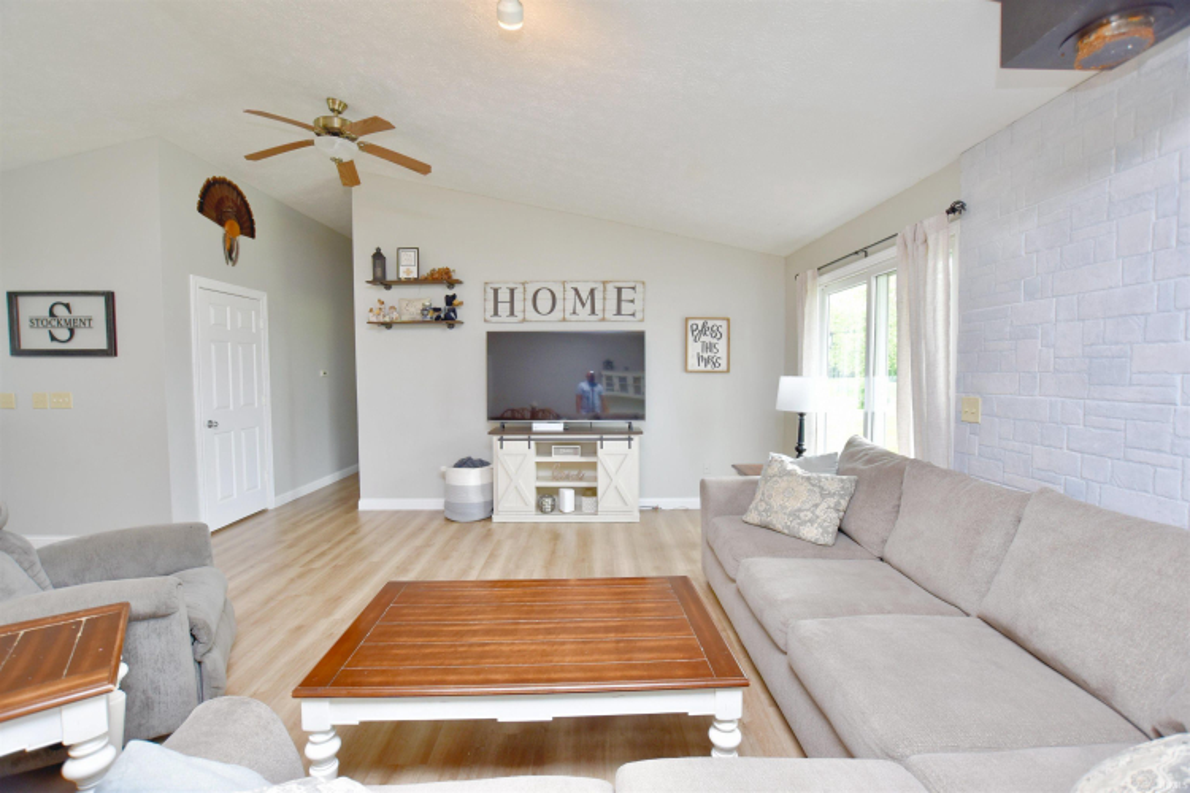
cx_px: 595
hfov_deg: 100.4
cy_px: 396
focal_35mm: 15
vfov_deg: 77.3
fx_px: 496
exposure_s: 1/80
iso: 400
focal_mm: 10
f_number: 4.5
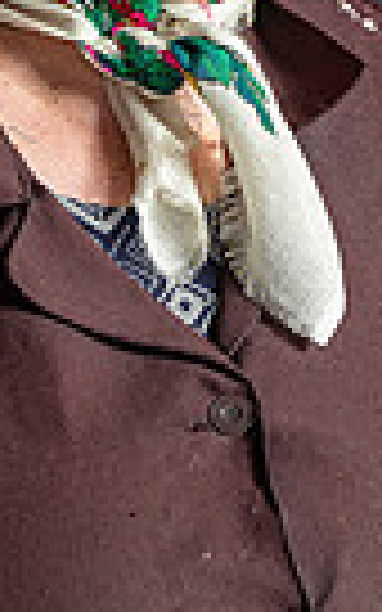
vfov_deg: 10.0
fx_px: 3481
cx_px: 112
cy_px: 126
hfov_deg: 6.3
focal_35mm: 209
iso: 450
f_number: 5.6
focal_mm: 62
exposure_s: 1/60
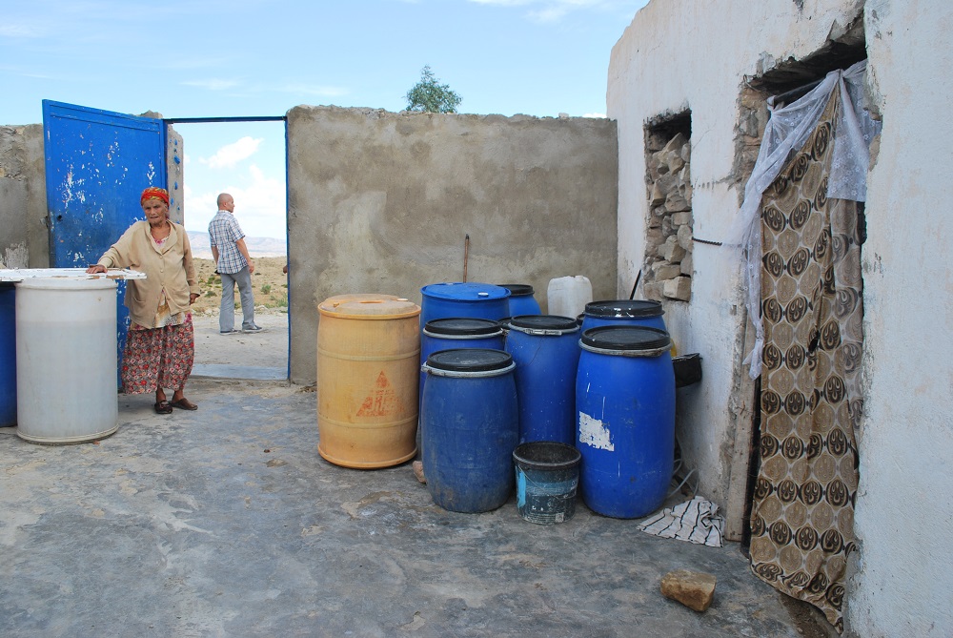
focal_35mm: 27
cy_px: 319
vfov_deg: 48.0
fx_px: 715
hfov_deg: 67.3
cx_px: 476
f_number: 6.3
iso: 100
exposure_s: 1/160
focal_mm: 18
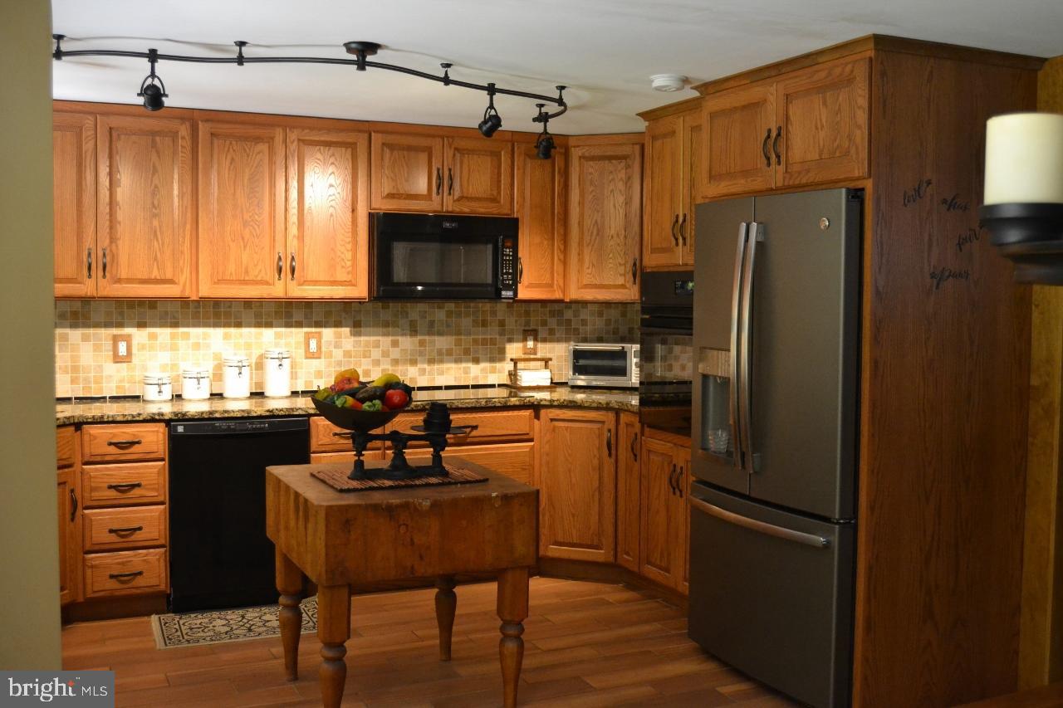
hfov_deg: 53.1
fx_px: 1063
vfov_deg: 36.9
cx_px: 532
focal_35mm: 36
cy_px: 354
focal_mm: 24
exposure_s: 1/60
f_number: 3.8
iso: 2000
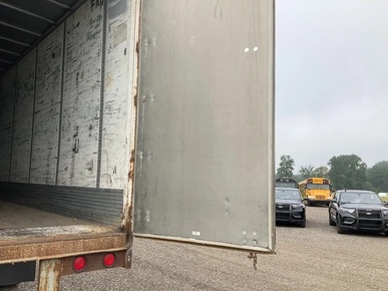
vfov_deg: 46.8
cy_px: 148
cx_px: 190
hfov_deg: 60.0
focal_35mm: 30
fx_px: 336
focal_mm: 3
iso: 25
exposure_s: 1/739
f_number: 1.8
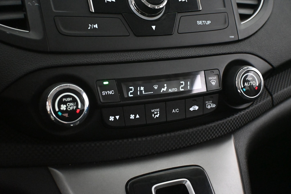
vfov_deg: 29.9
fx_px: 364
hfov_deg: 43.6
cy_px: 97
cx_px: 146
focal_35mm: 45
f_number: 4.8
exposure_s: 1/60
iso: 10000
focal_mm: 30
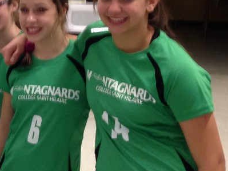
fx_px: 784
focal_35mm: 119
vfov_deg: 12.4
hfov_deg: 15.5
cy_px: 85
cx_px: -95
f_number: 2.4
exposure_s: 1/20
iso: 125
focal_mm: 4.13
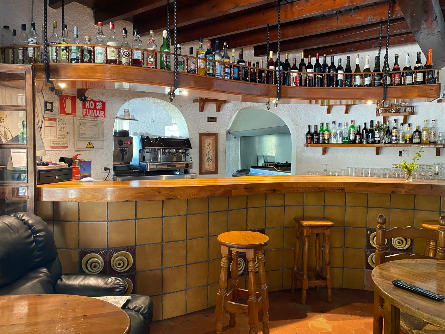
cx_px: 222
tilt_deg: -3.4
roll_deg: -0.9
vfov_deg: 53.1
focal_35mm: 26
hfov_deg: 67.3
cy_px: 167
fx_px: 334
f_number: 1.8
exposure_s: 1/60
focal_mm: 4.25
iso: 320
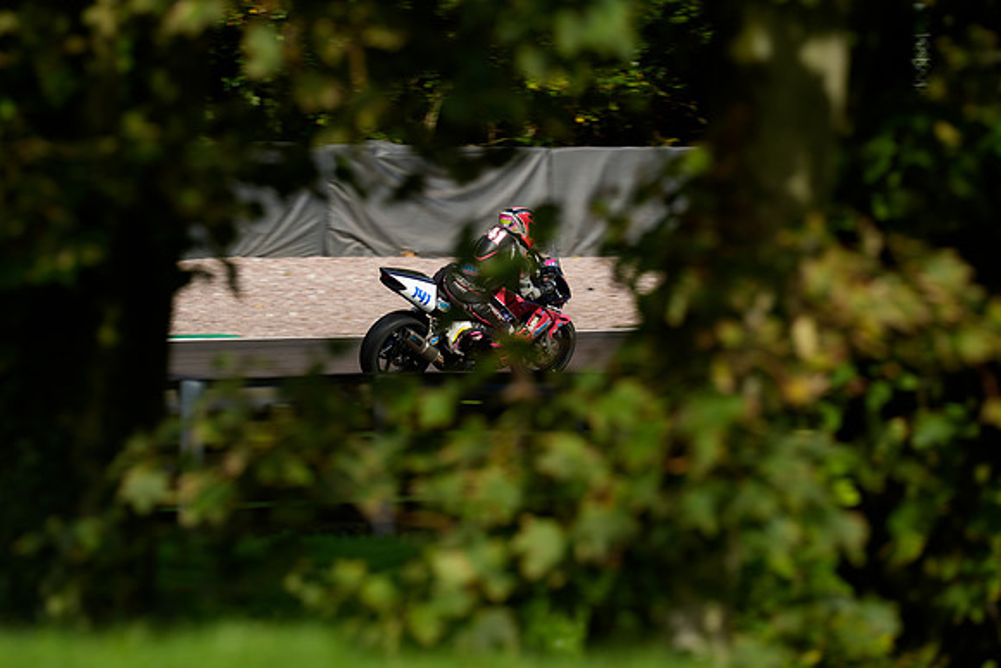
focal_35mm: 400
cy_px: 334
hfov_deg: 5.2
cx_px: 500
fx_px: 11124
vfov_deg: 3.4
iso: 125
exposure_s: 1/400
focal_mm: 400
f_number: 6.3
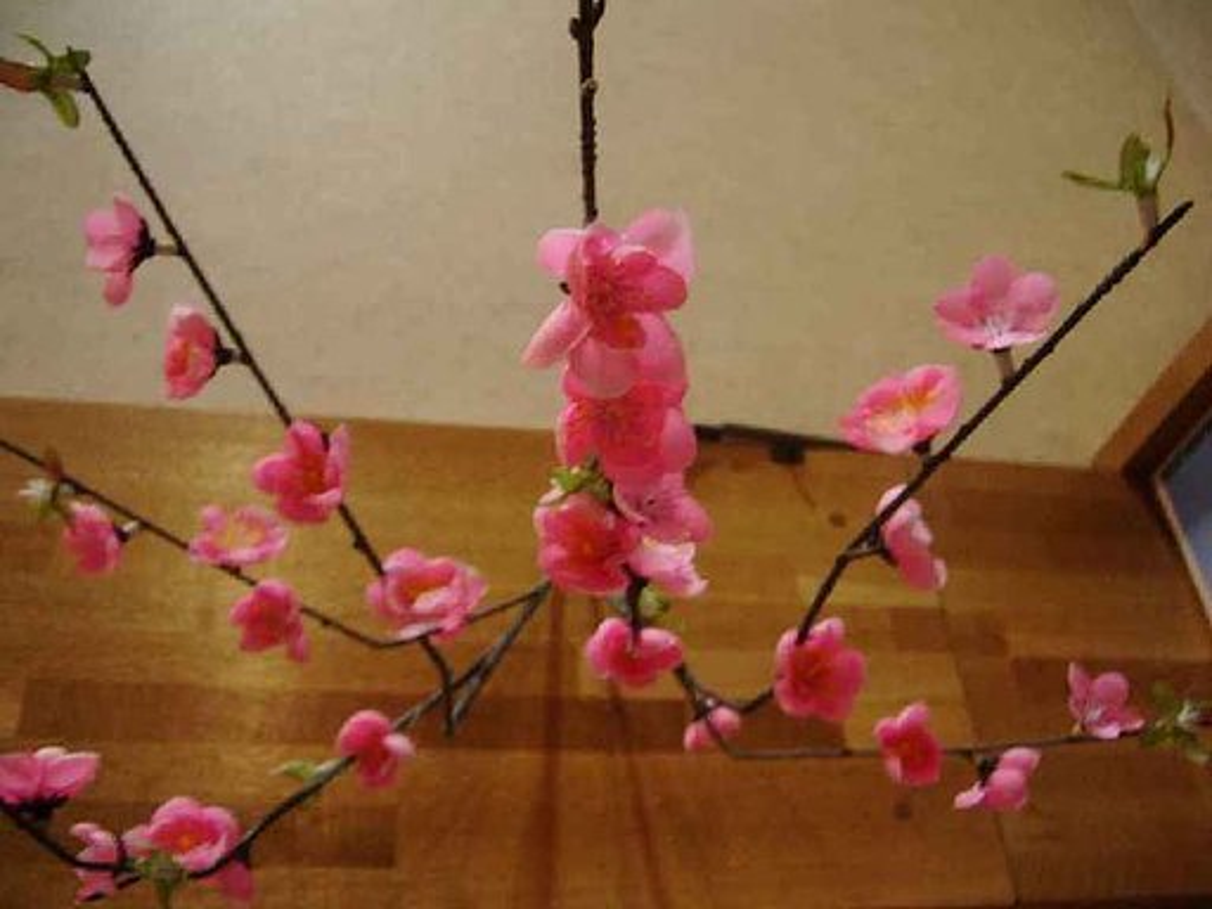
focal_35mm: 35
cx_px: 606
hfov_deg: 52.6
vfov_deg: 40.7
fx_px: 1225
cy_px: 454
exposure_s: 1/15
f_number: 2.6
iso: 100
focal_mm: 5.8
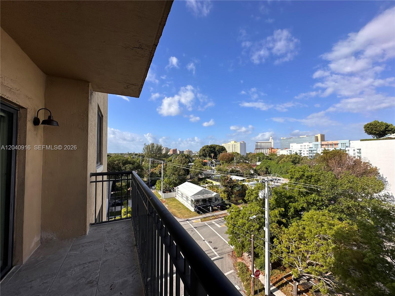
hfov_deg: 102.1
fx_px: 160
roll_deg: -0.1
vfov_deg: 85.7
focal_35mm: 14
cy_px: 148
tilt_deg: +2.6
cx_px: 198
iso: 50
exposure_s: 1/2304
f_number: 2.2
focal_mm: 2.22
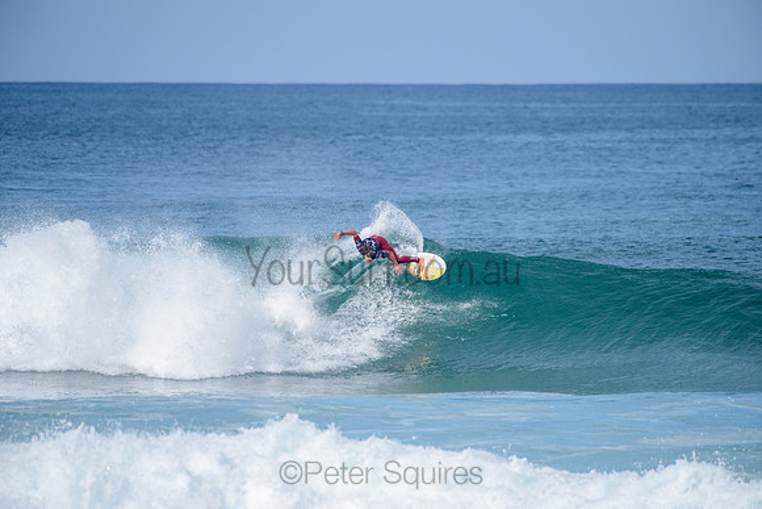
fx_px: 10585
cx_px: 381
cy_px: 254
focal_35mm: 500
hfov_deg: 4.1
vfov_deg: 2.8
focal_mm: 500
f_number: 6.3
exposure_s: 1/2500
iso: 250
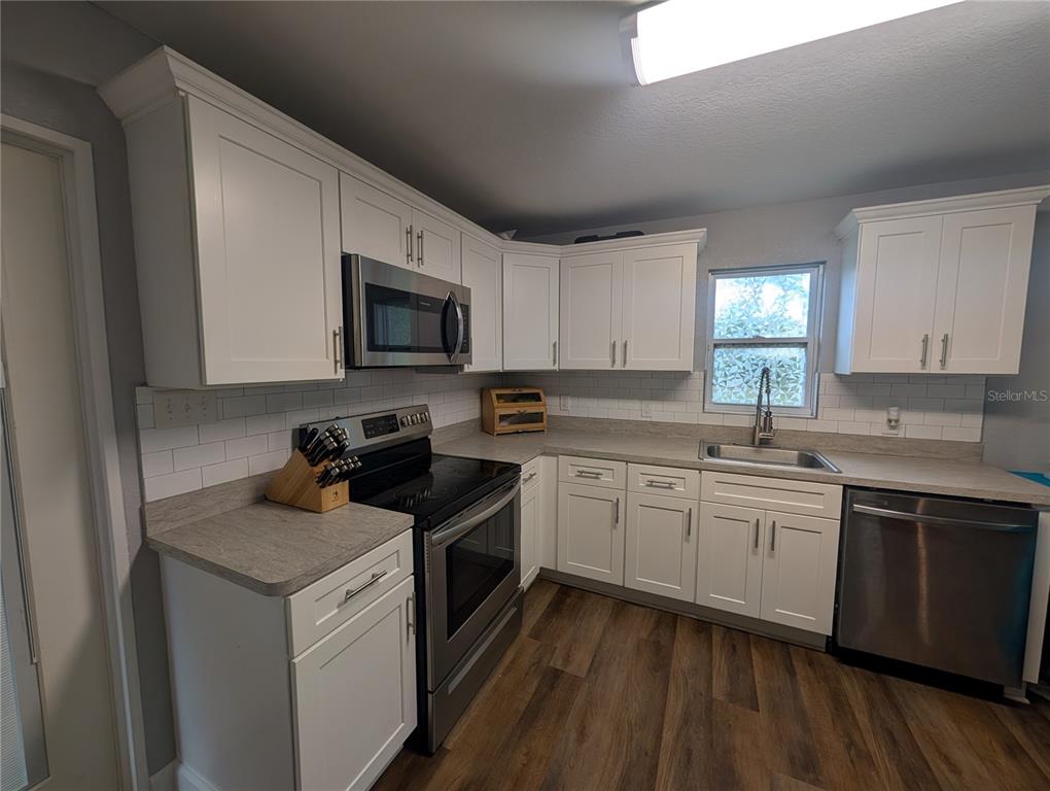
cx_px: 525
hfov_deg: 110.5
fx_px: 365
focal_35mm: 12
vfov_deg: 94.6
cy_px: 396
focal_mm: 2.02
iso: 50
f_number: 1.7
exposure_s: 1/120
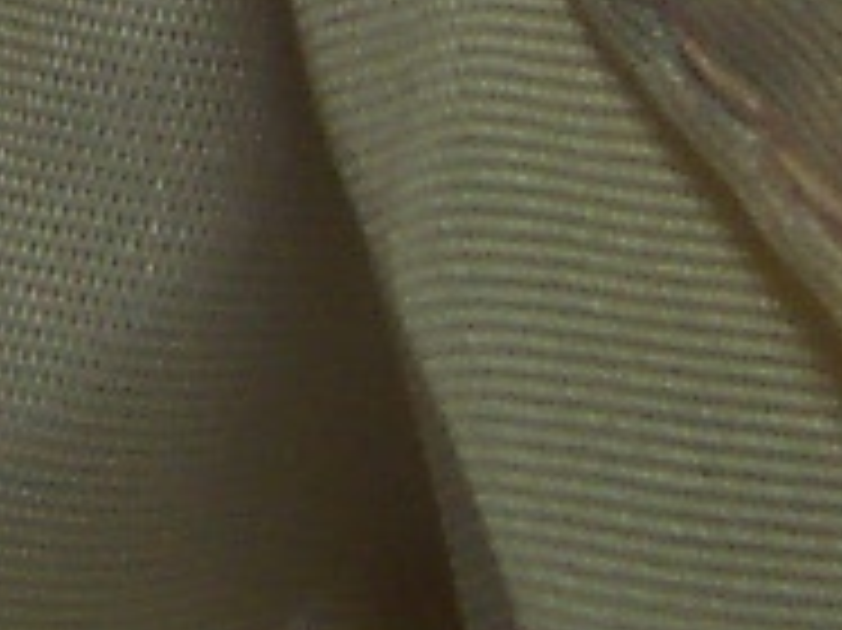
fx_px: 5785
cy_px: -958
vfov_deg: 5.9
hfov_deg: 8.0
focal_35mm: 238
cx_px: -819
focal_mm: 5.6
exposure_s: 1/250
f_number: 2.8
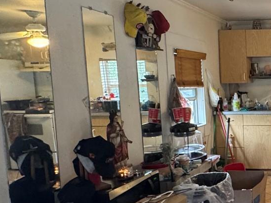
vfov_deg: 35.1
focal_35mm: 41
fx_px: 321
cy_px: 113
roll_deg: -0.3
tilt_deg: -8.5
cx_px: 317
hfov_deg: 36.5
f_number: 2.2
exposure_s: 1/60
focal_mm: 2.22
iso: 500
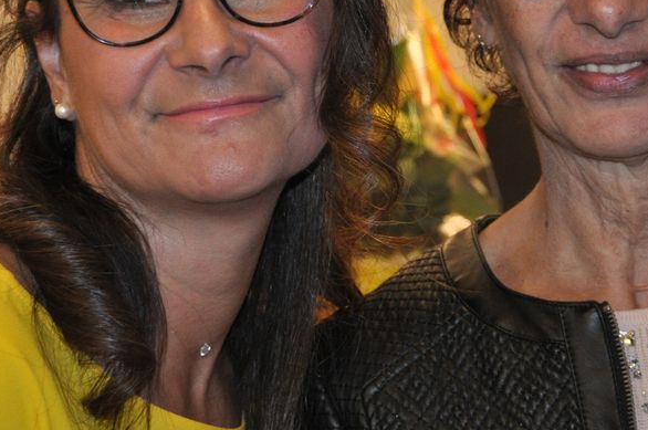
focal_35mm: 131
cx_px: 452
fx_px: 2355
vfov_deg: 10.4
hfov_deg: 15.6
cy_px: -2
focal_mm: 40
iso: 800
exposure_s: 1/60
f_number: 4.8
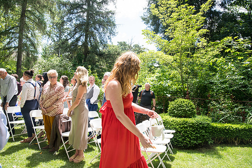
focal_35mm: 24
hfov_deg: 73.7
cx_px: 126
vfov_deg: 53.2
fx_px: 168
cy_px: 84
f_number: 5
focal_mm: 24
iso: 400
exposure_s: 1/400
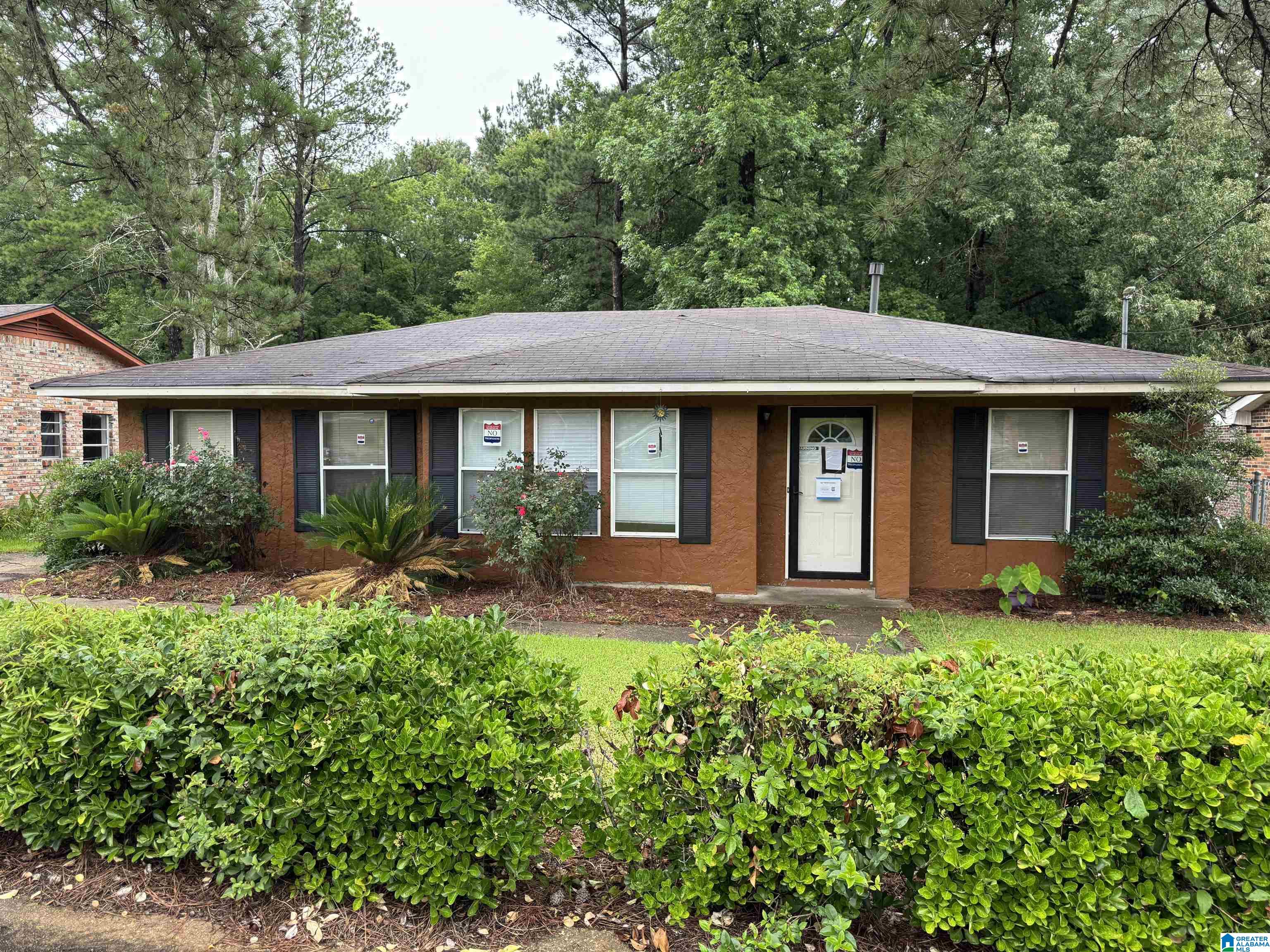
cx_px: 635
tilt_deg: -1.8
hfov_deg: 71.6
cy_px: 476
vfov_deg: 56.8
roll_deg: -0.4
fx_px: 881
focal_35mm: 24
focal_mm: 6.76
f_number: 1.78
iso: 125
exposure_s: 1/121
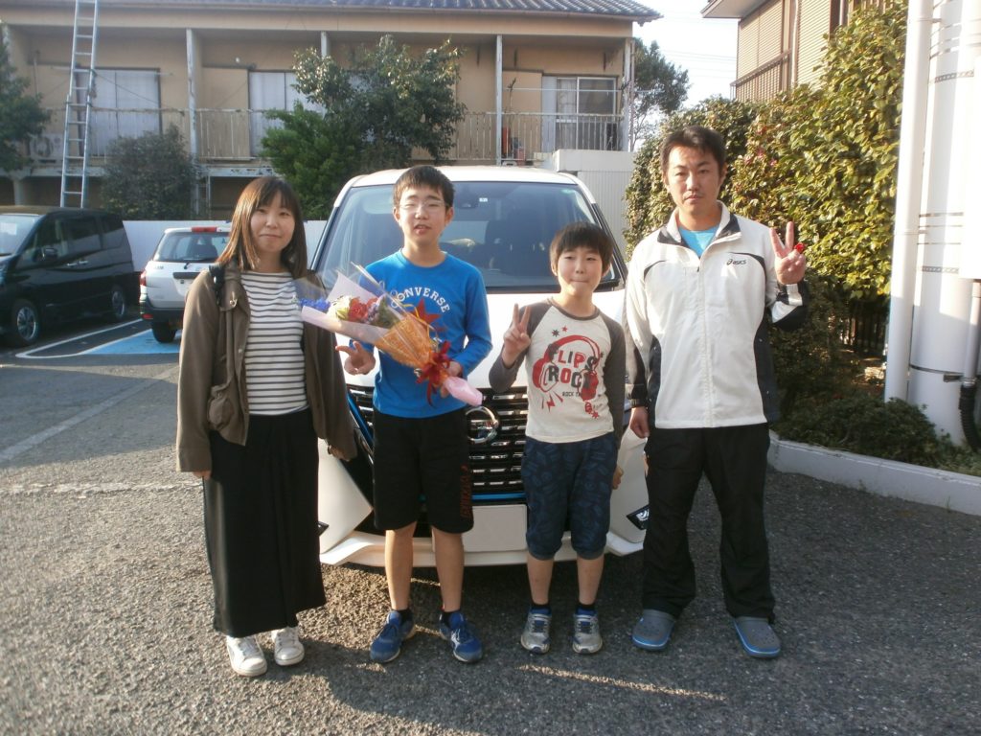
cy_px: 368
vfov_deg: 51.4
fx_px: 765
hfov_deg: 65.3
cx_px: 490
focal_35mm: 27
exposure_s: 1/320
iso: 100
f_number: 2.9
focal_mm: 4.8
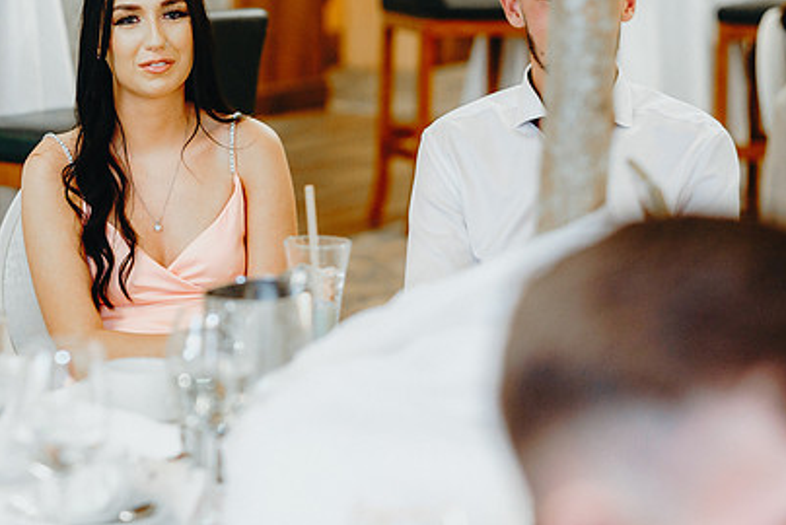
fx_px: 2665
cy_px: 188
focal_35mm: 122
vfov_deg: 11.2
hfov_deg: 16.8
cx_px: 309
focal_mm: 85
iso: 2000
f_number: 2.8
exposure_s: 1/125
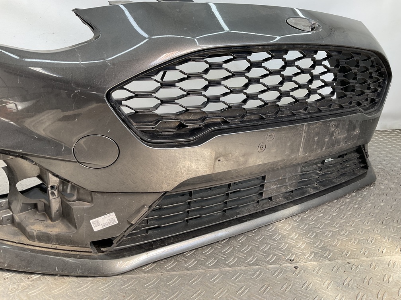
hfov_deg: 61.7
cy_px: 150
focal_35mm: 29
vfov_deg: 48.2
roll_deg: -0.8
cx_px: 200
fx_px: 336
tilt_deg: -17.3
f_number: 1.8
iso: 16
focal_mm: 3
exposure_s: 1/100
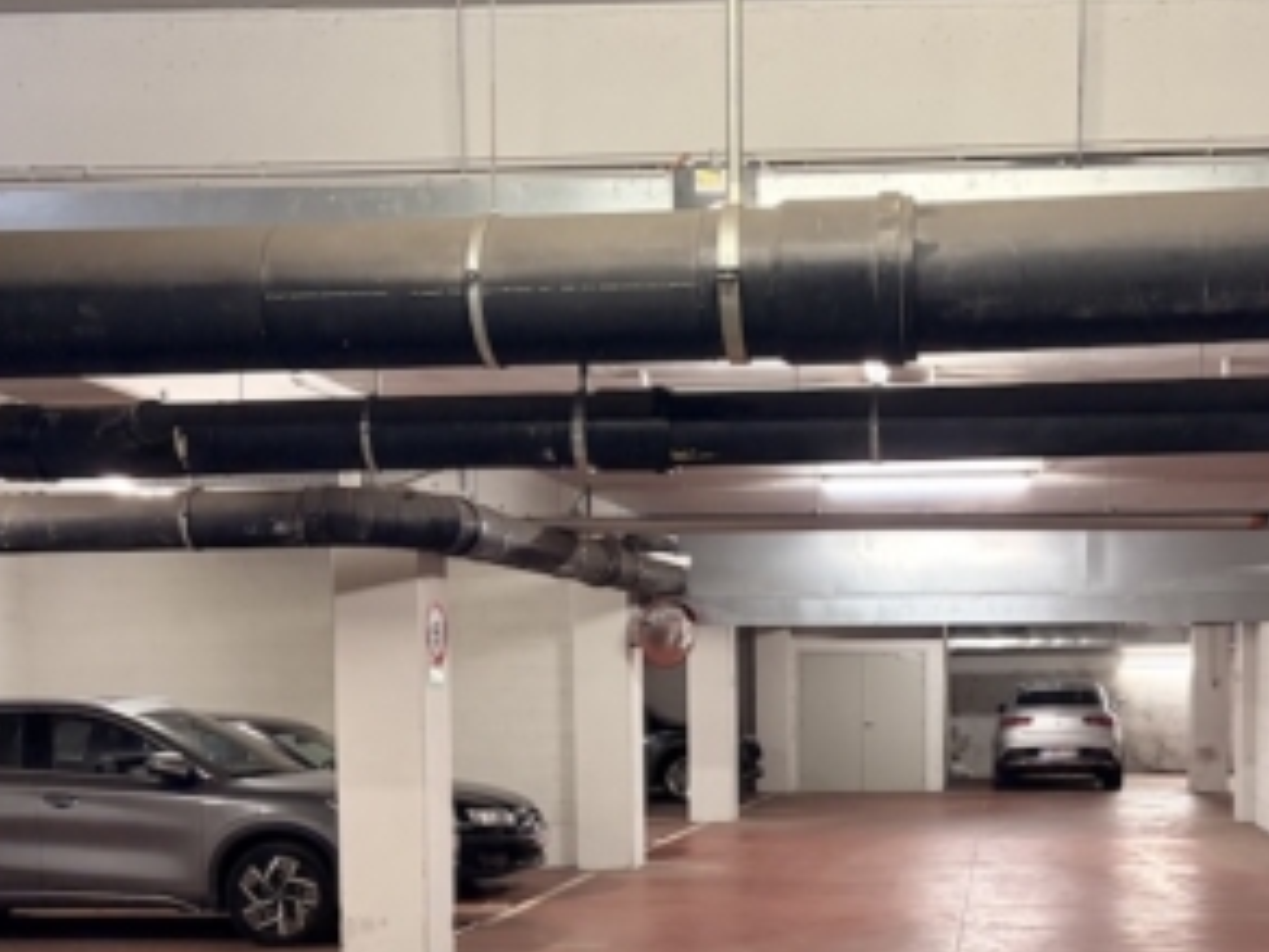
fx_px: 1906
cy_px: 800
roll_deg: +1.2
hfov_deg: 36.3
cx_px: 874
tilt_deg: -3.7
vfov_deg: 27.3
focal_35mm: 52
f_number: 1.6
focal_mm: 5.96
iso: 400
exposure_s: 1/50
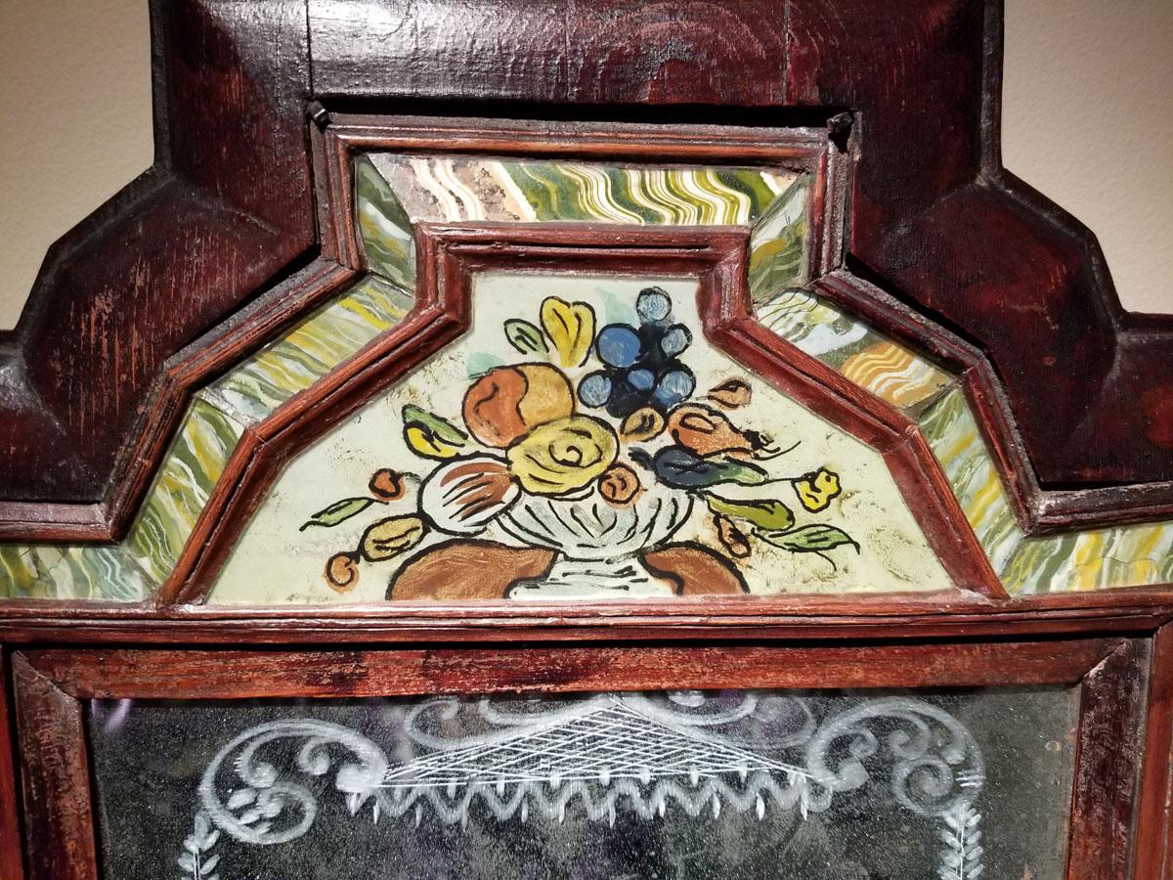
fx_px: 881
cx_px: 586
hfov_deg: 67.3
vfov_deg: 53.1
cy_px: 440
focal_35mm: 26
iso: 160
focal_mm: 4.25
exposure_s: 1/30
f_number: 1.7
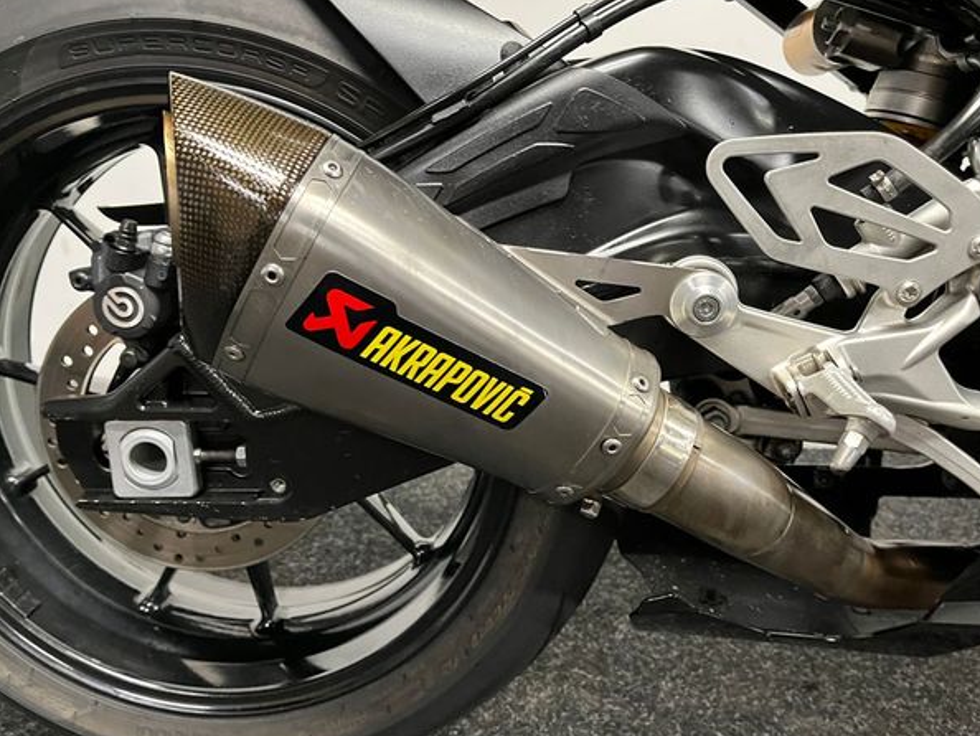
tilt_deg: -16.4
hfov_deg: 63.4
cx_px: 497
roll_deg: -2.4
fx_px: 793
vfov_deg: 49.8
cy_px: 355
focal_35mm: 28
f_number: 1.6
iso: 500
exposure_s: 1/50
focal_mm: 5.1
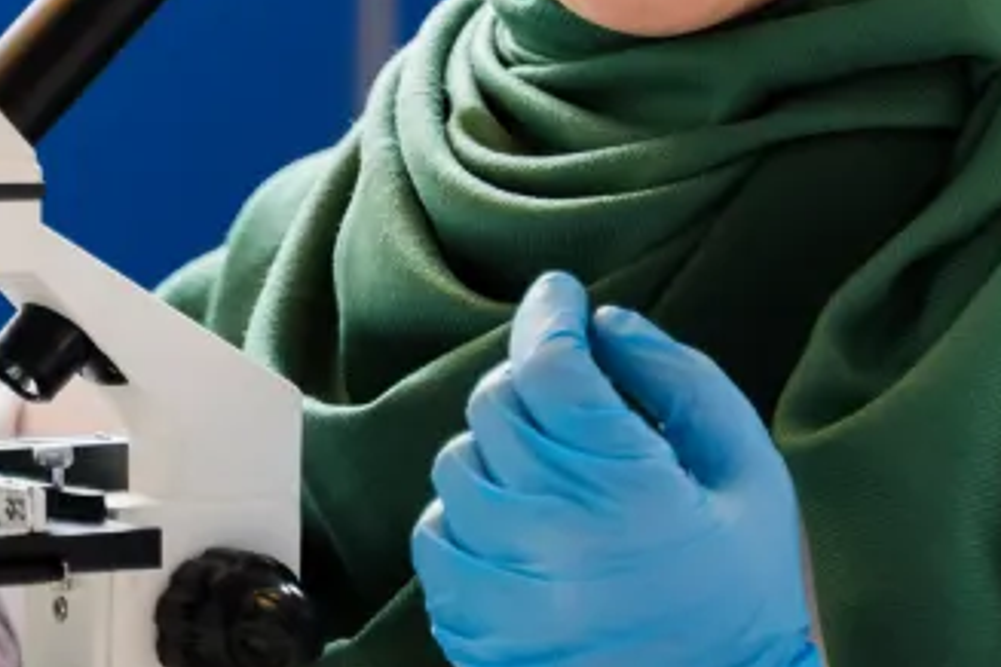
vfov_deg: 5.0
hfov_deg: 7.5
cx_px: 940
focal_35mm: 275
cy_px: 24
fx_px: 7646
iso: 640
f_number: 2.8
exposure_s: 1/60
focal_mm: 75
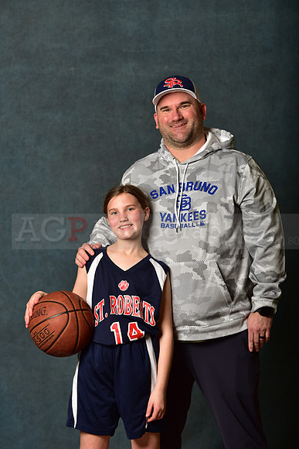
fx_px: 1369
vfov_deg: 18.6
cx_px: 150
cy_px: 224
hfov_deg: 12.5
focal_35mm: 110
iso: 200
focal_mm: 110
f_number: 4.5
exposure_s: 1/250
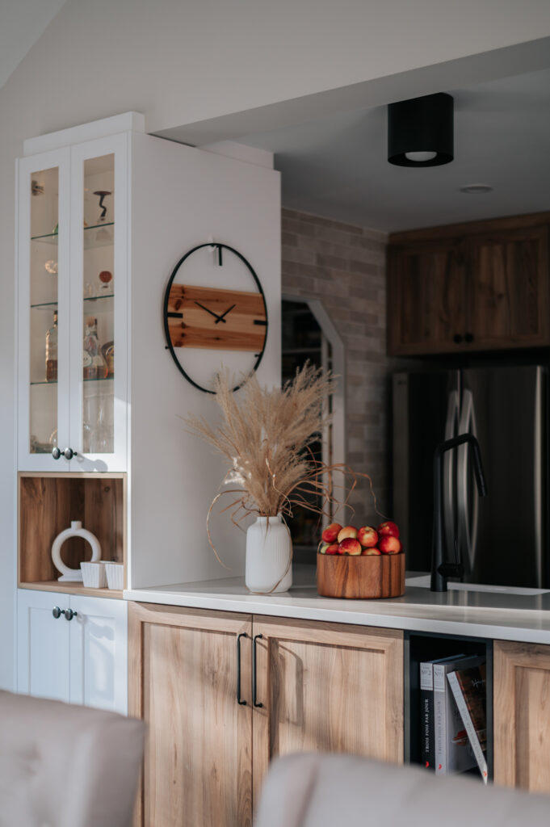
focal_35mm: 50
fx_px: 1148
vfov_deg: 39.6
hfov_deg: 26.9
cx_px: 275
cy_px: 414
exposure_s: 1/125
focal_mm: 50
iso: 160
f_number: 1.8
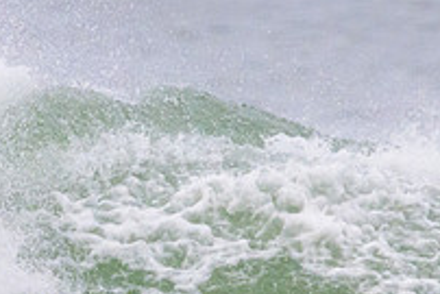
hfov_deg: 0.7
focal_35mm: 2825
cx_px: 118
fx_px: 34551
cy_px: 333
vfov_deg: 0.5
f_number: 11
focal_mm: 800
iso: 4000
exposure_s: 1/3200
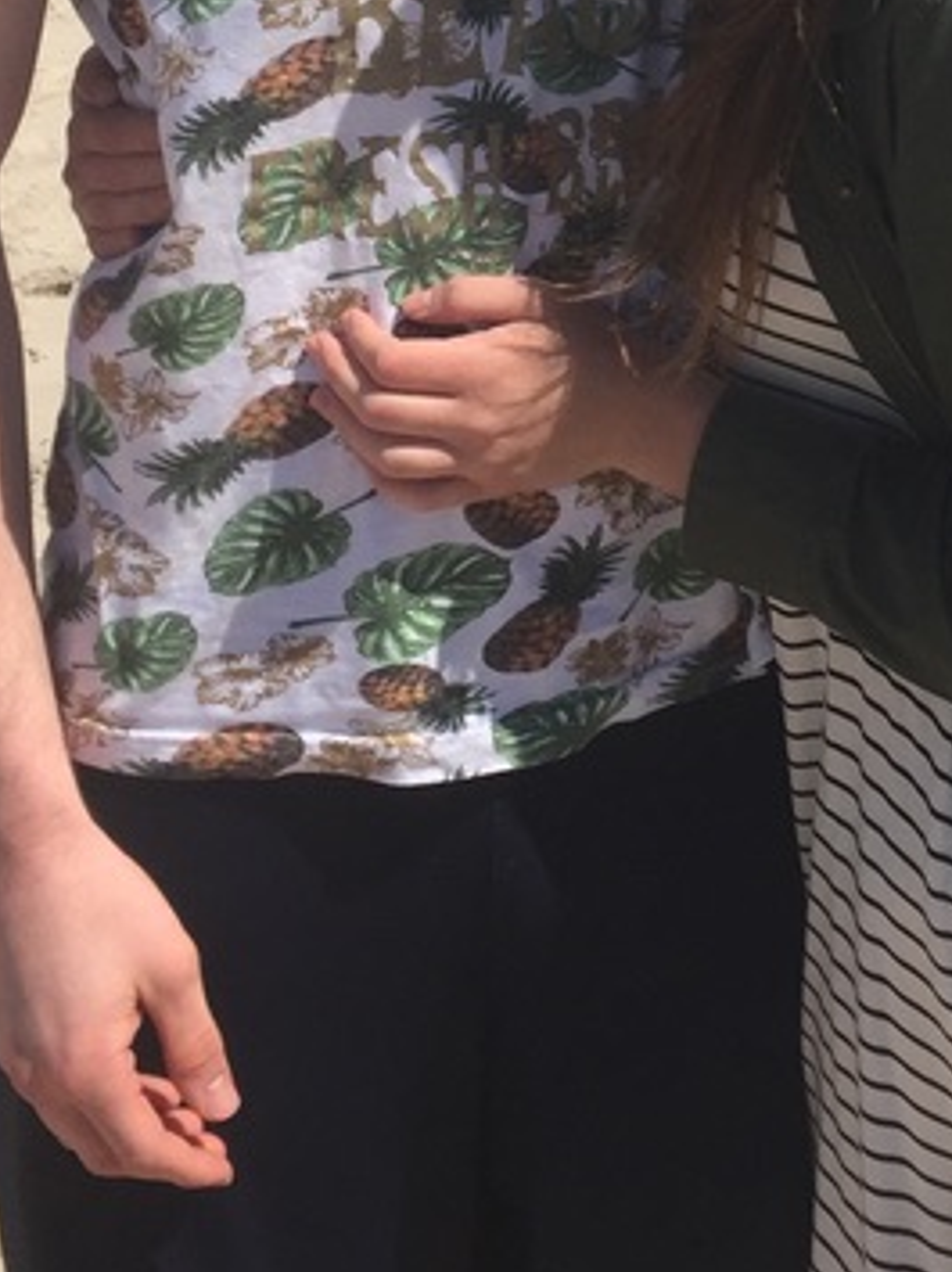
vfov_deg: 21.4
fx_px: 3084
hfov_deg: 17.3
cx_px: 887
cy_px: -323
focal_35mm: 84
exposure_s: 1/2825
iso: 32
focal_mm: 4.15
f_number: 2.2
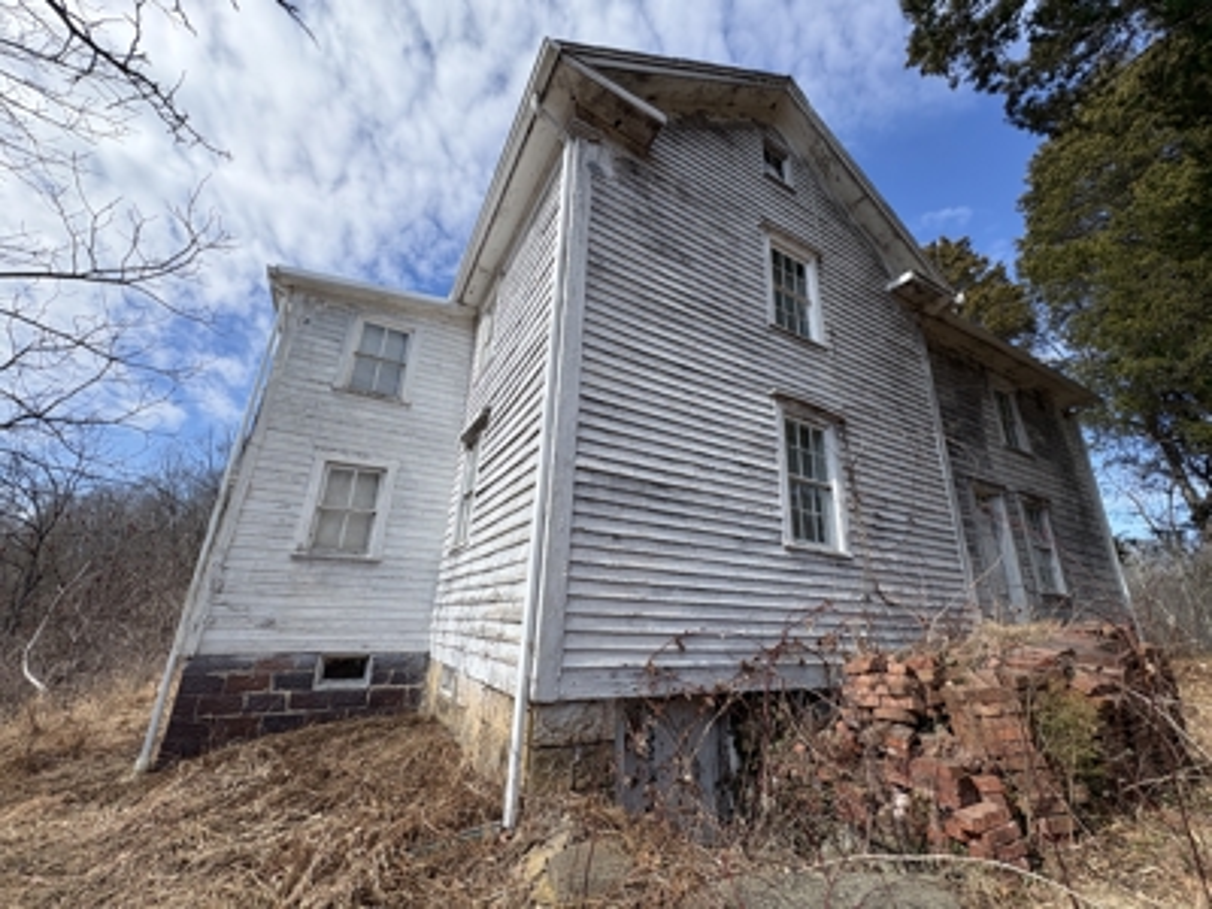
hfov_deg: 102.1
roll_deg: -1.9
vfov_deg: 85.7
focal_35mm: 14
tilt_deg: +20.5
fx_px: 490
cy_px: 454
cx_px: 606
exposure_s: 1/1346
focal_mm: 2.22
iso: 50
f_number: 2.2
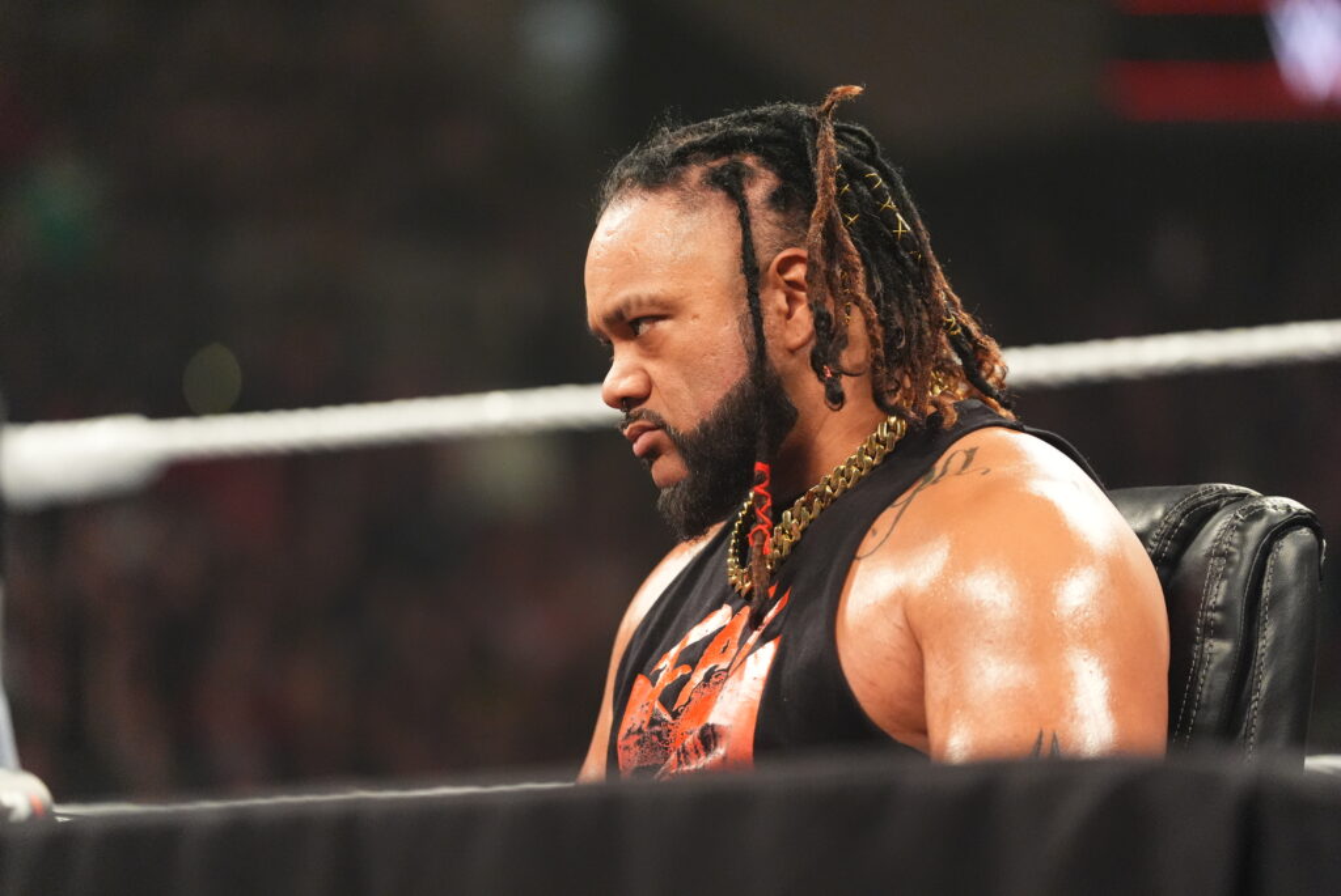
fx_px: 6898
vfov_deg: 7.4
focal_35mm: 185
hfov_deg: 11.1
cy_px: 448
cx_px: 670
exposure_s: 1/640
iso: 6400
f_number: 2.8
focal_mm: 185
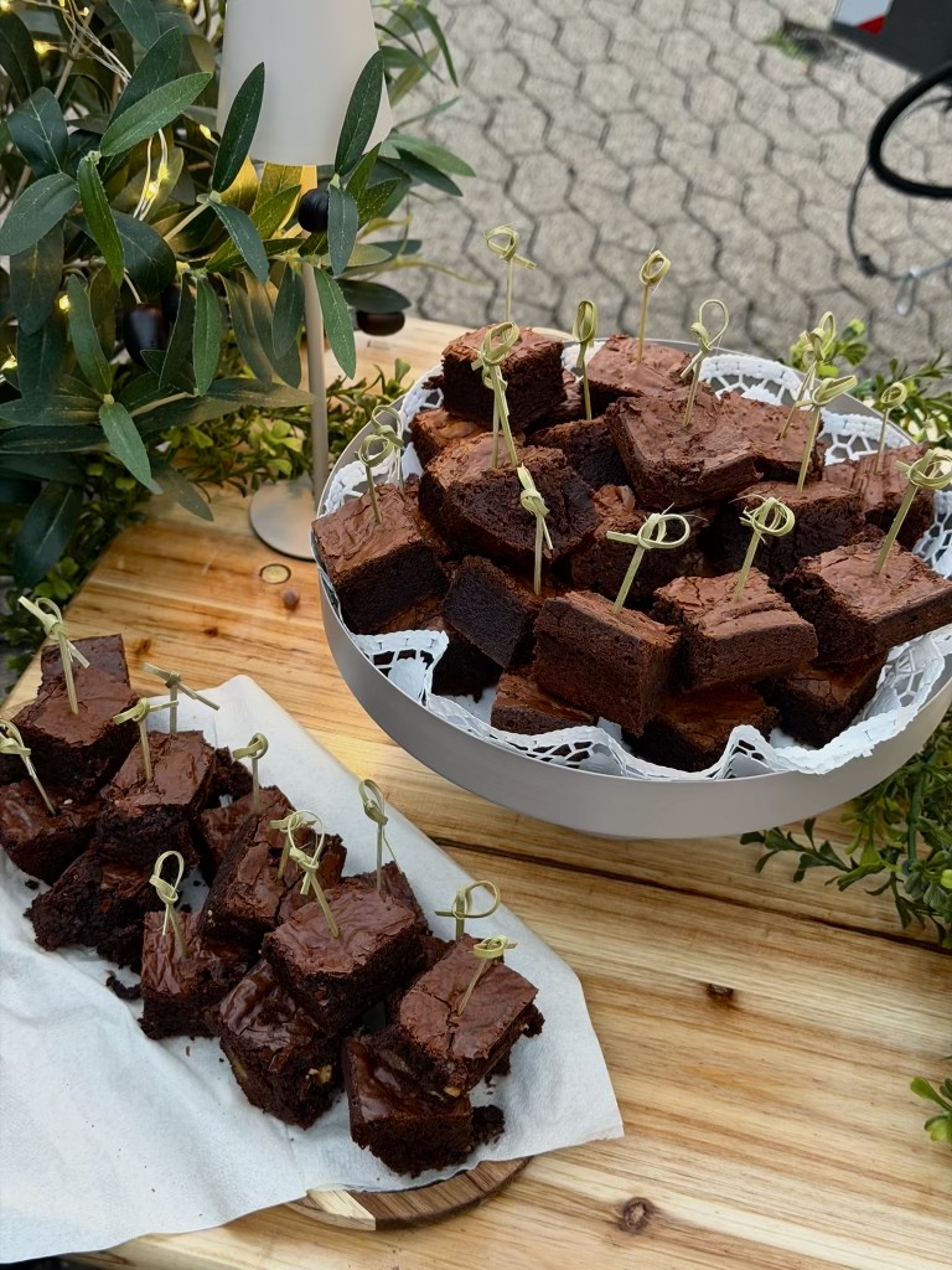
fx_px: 1760
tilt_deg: -45.1
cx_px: 476
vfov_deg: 39.7
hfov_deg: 30.3
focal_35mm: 48
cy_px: 635
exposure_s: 1/50
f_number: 1.78
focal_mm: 6.76
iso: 160
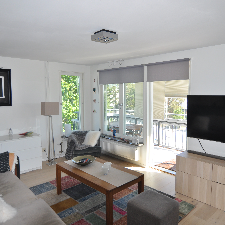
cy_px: 112
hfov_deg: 59.1
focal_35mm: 27
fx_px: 199
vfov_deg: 59.1
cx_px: 112
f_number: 7.1
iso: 200
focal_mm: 14
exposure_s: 1/200
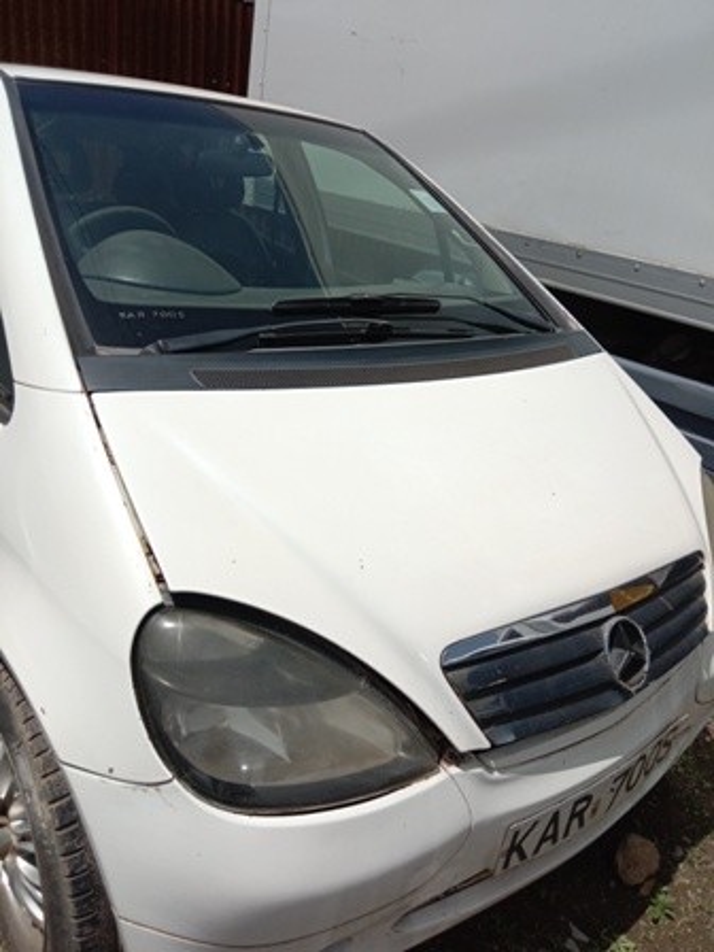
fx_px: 715
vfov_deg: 67.3
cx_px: 357
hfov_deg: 53.1
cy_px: 476
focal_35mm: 26
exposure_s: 1/2188
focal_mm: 3.65
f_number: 2.2
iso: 101
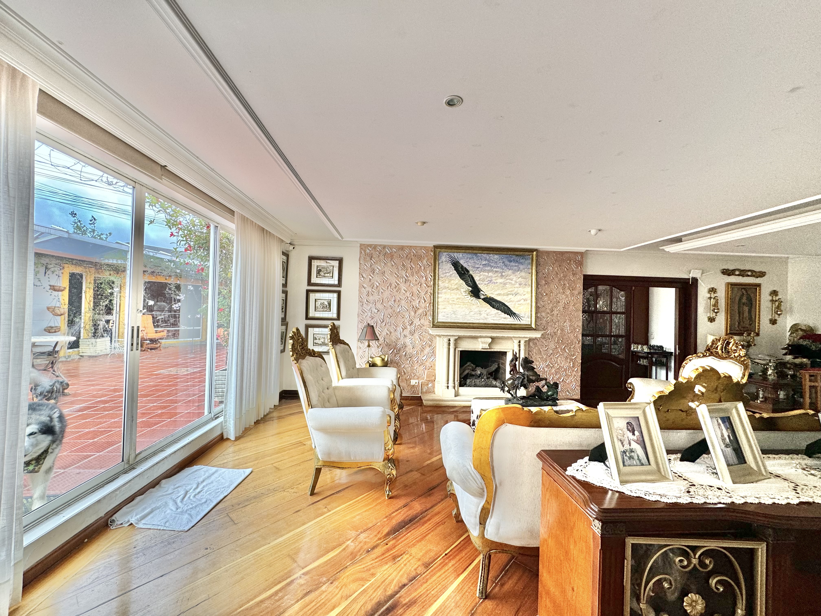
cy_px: 308
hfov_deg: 102.1
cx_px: 410
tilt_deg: +1.1
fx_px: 332
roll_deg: -1.5
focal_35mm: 14
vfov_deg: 85.7
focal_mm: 2.22
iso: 100
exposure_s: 1/99
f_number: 2.2
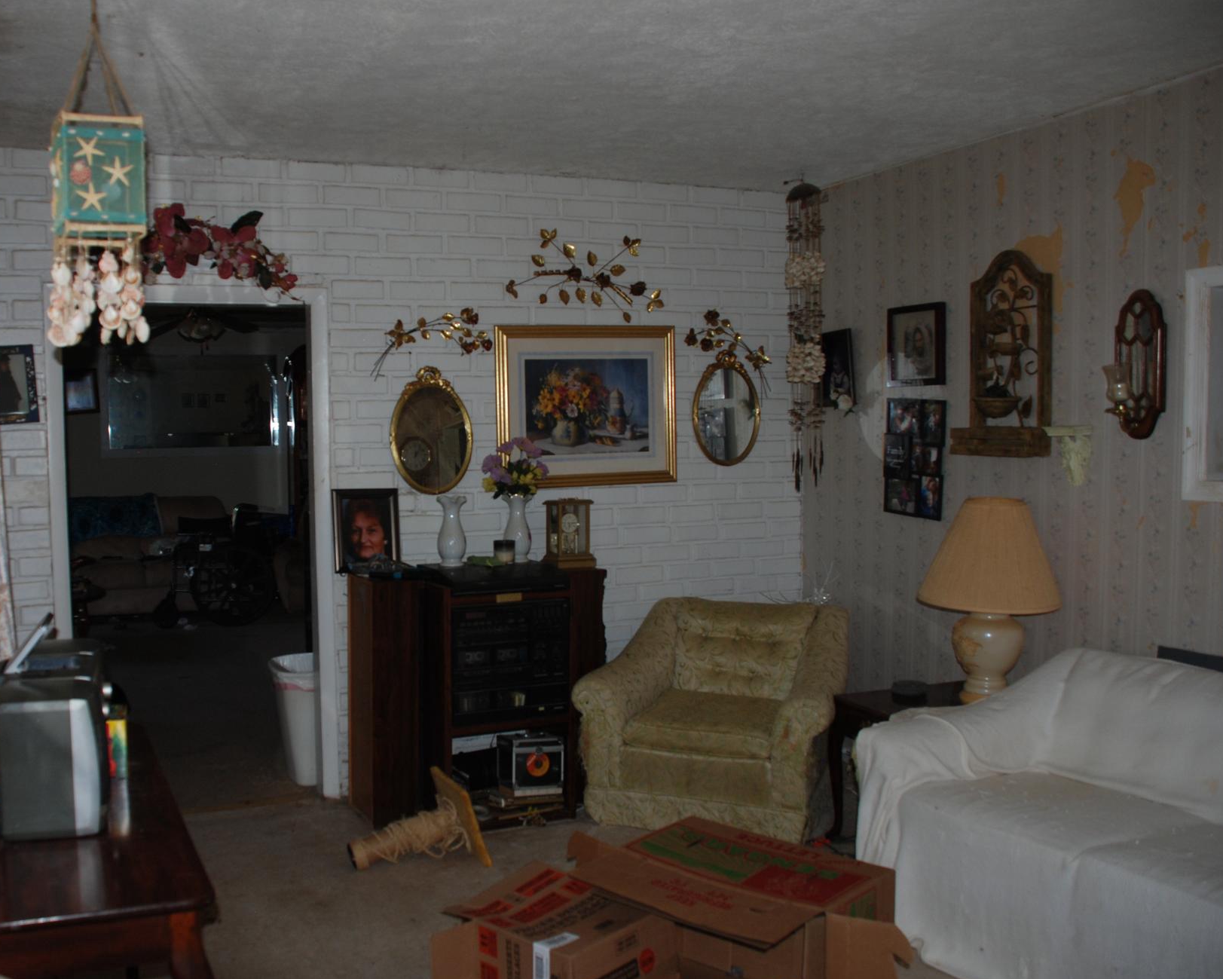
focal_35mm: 32
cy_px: 503
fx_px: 1158
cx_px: 460
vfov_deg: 45.8
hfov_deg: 55.0
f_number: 3.5
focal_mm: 18
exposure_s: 1/60
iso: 200
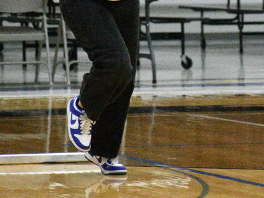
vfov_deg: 3.0
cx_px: 205
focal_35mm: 488
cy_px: 13
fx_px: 3722
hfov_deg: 4.1
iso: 51200
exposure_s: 1/2000
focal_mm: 140
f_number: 5.6
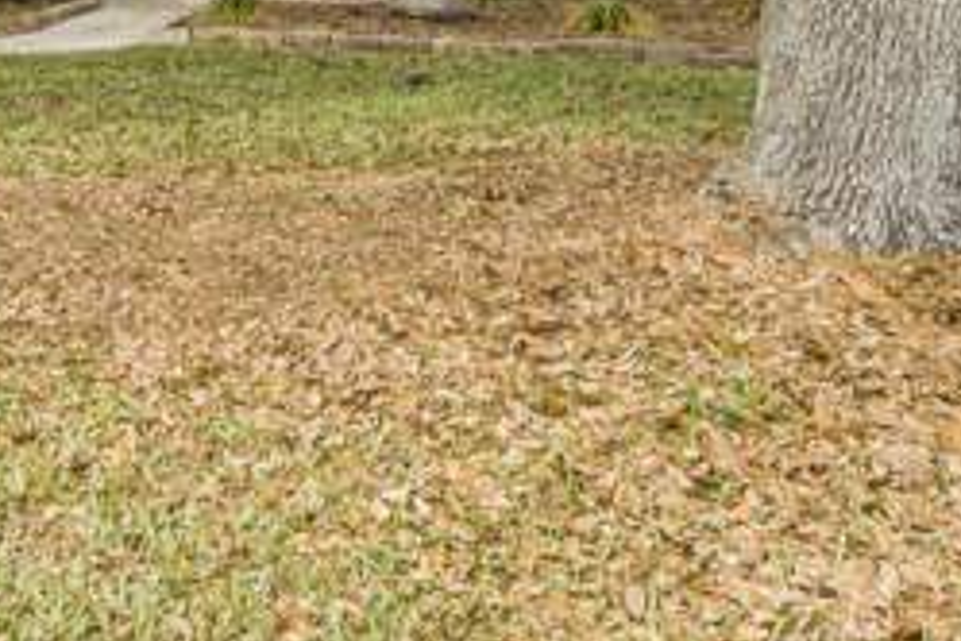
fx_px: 1201
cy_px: -295
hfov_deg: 38.8
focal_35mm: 45
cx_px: 8
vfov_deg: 24.1
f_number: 8
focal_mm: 14
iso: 100
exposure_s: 1/125
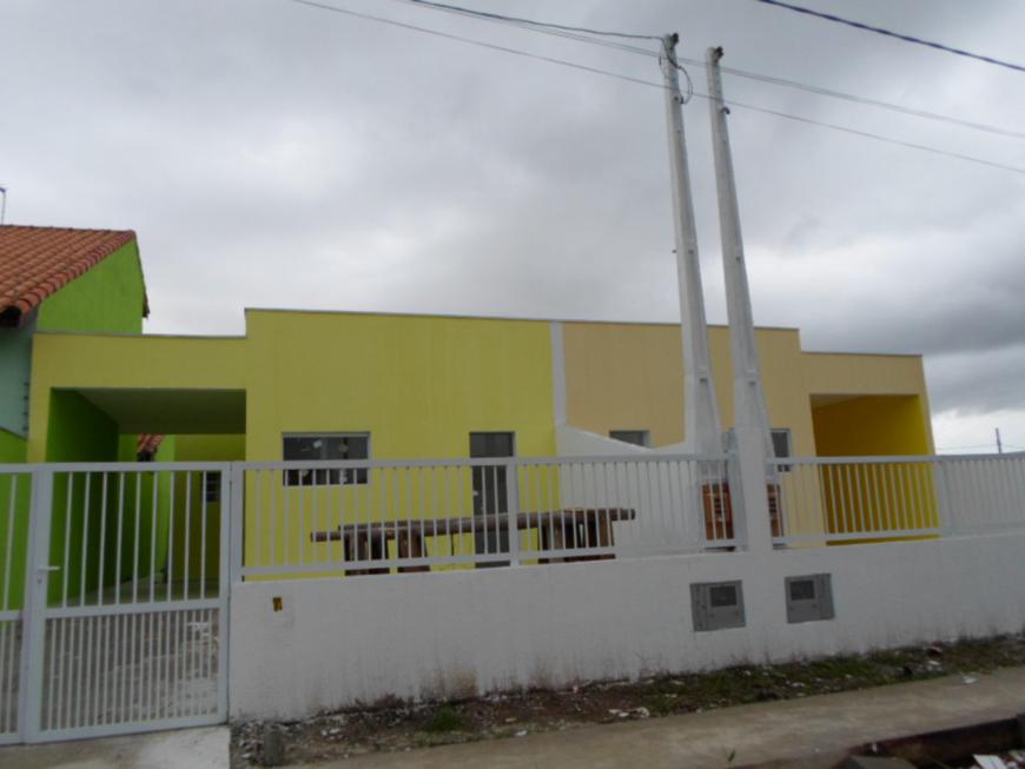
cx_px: 512
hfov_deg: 69.4
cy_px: 384
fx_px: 740
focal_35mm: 25
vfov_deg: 54.9
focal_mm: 4.5
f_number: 2.5
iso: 80
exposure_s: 1/500
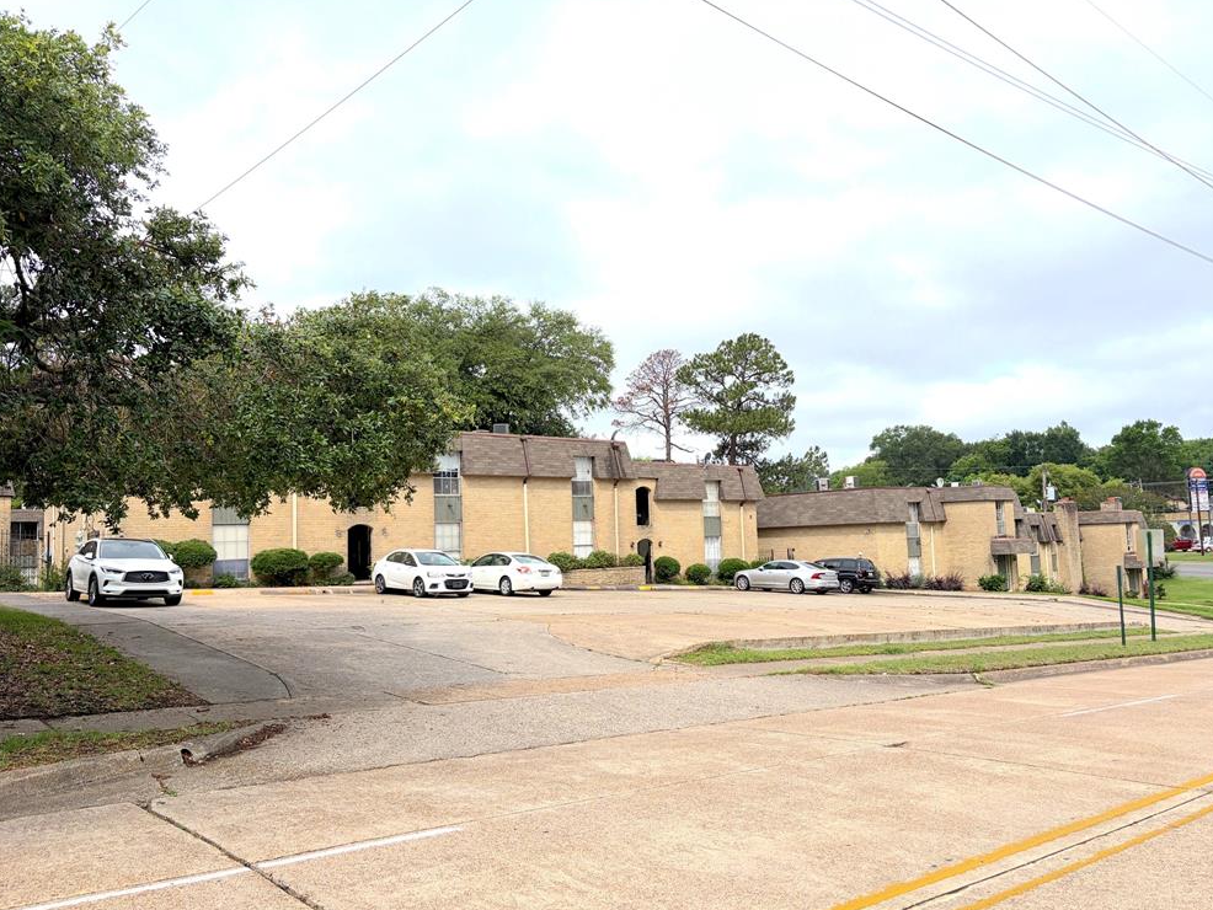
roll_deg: +3.4
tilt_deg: +5.8
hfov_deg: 65.3
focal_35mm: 27
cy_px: 457
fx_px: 946
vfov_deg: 51.4
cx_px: 610
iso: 50
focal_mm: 5.96
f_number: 1.6
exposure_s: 1/5348
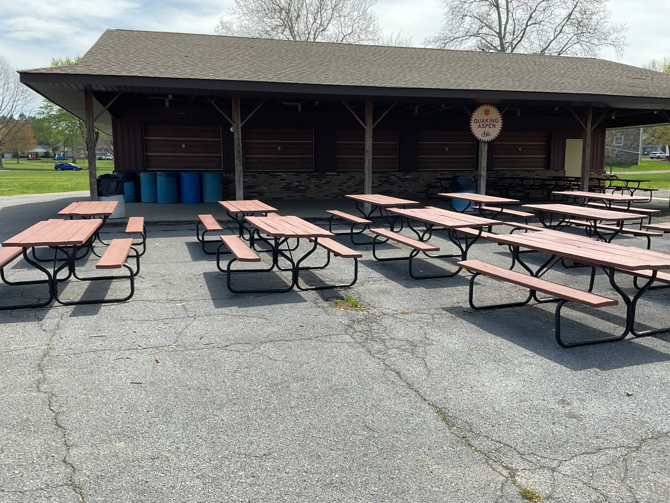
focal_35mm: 29
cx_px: 335
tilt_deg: -8.2
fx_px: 561
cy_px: 252
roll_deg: -1.3
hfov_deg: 61.7
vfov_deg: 48.2
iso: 16
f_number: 1.8
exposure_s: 1/944
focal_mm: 3
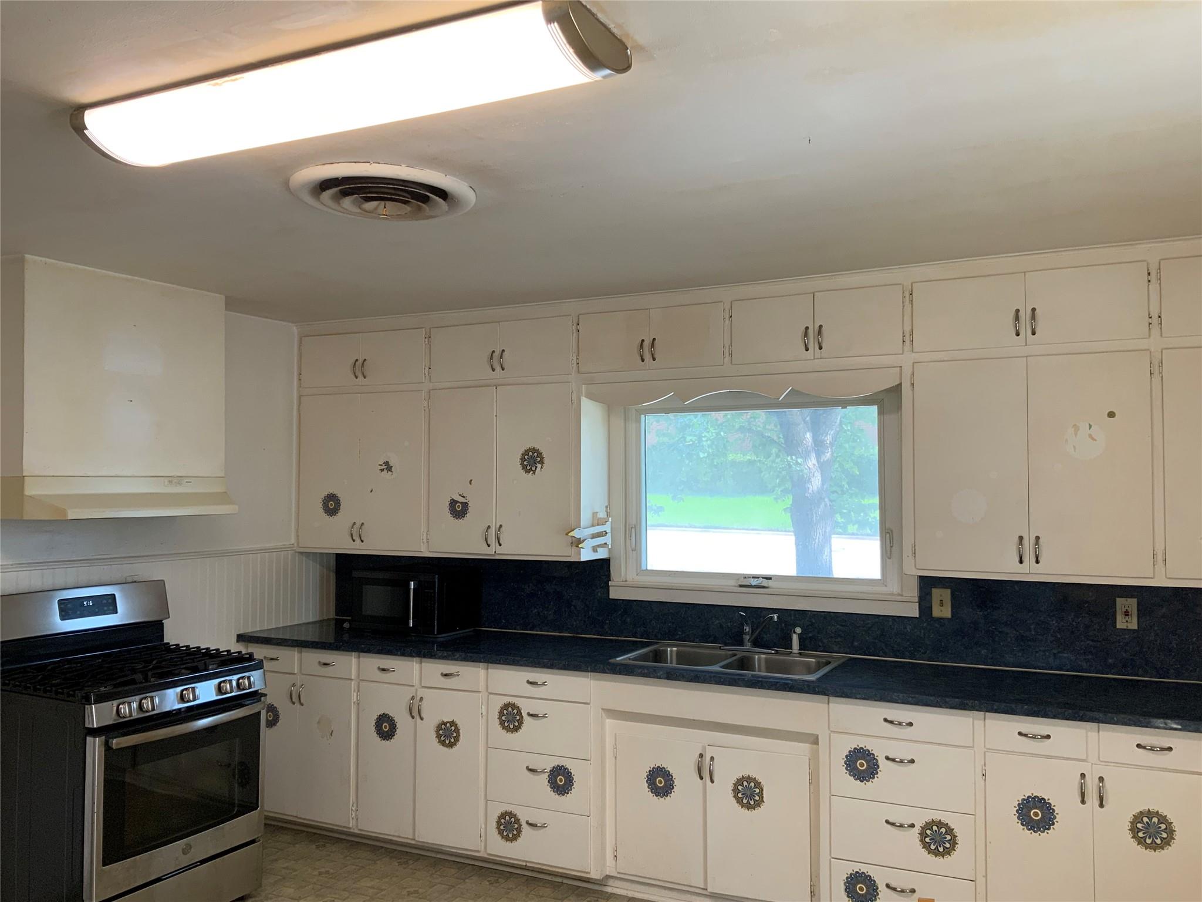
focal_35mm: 29
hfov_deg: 61.7
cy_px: 451
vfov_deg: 48.2
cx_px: 601
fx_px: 1007
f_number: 1.8
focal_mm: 3
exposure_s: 1/60
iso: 40
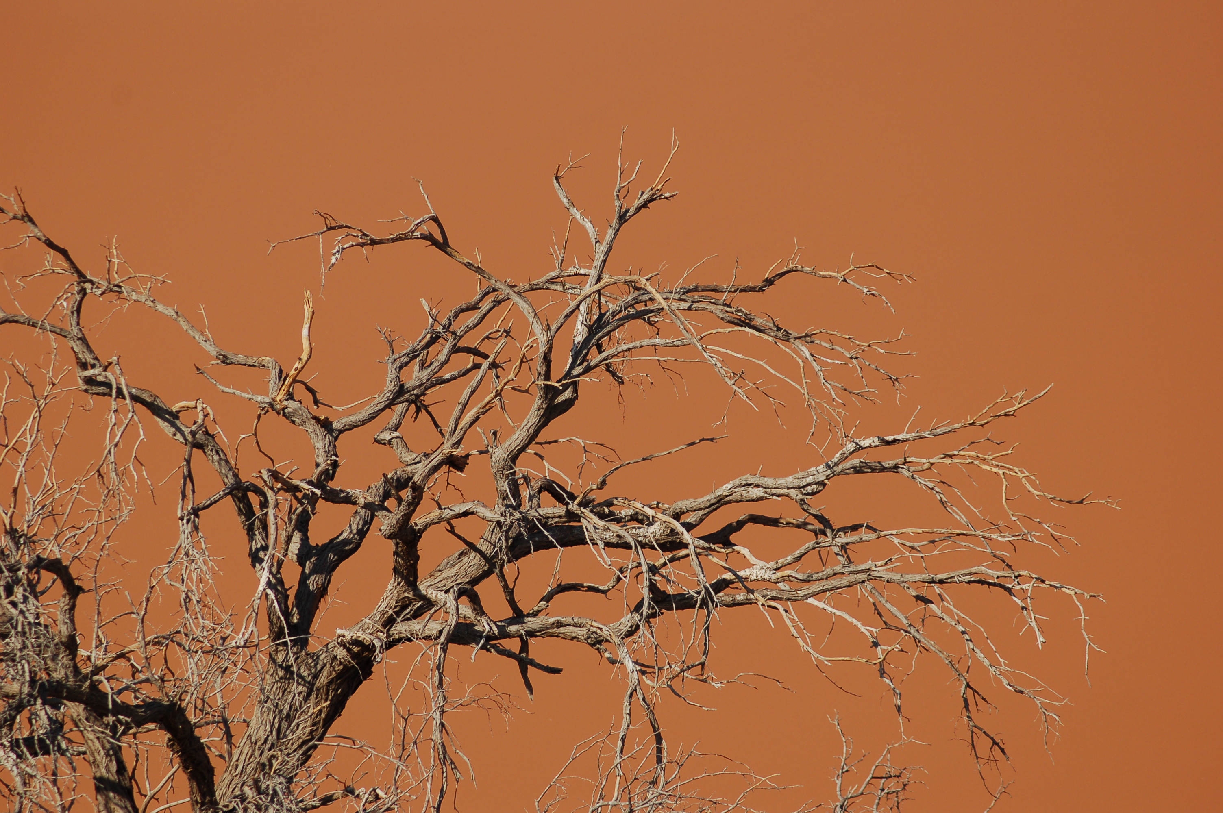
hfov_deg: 8.9
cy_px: 406
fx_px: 7891
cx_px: 612
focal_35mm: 232
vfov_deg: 5.9
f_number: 5.6
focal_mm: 155
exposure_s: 1/2000
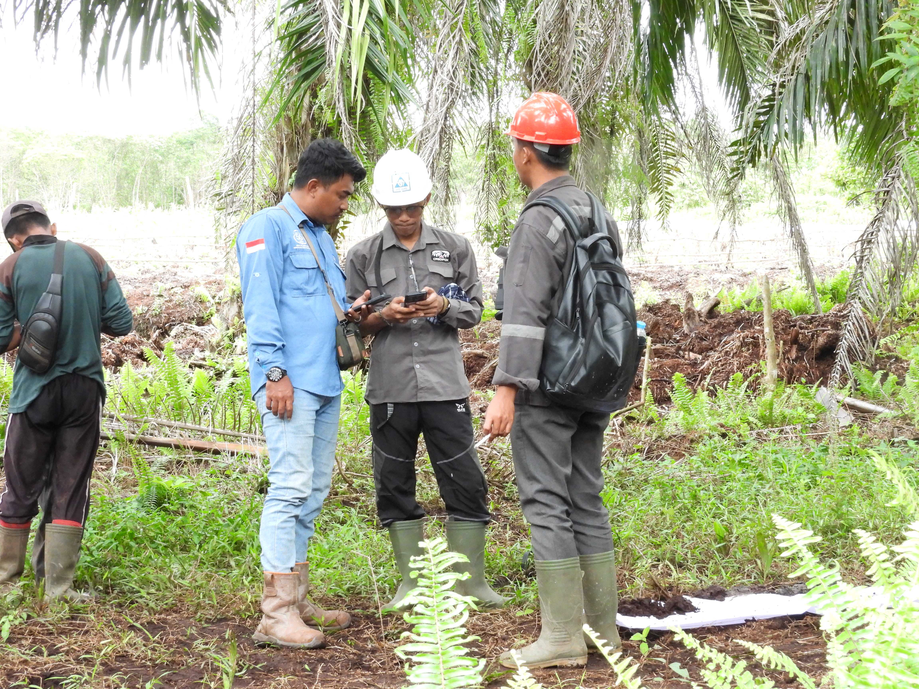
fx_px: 2522
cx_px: 460
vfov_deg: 15.6
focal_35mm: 95
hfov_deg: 20.7
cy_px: 344
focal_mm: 17
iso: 800
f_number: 6.3
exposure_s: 1/125
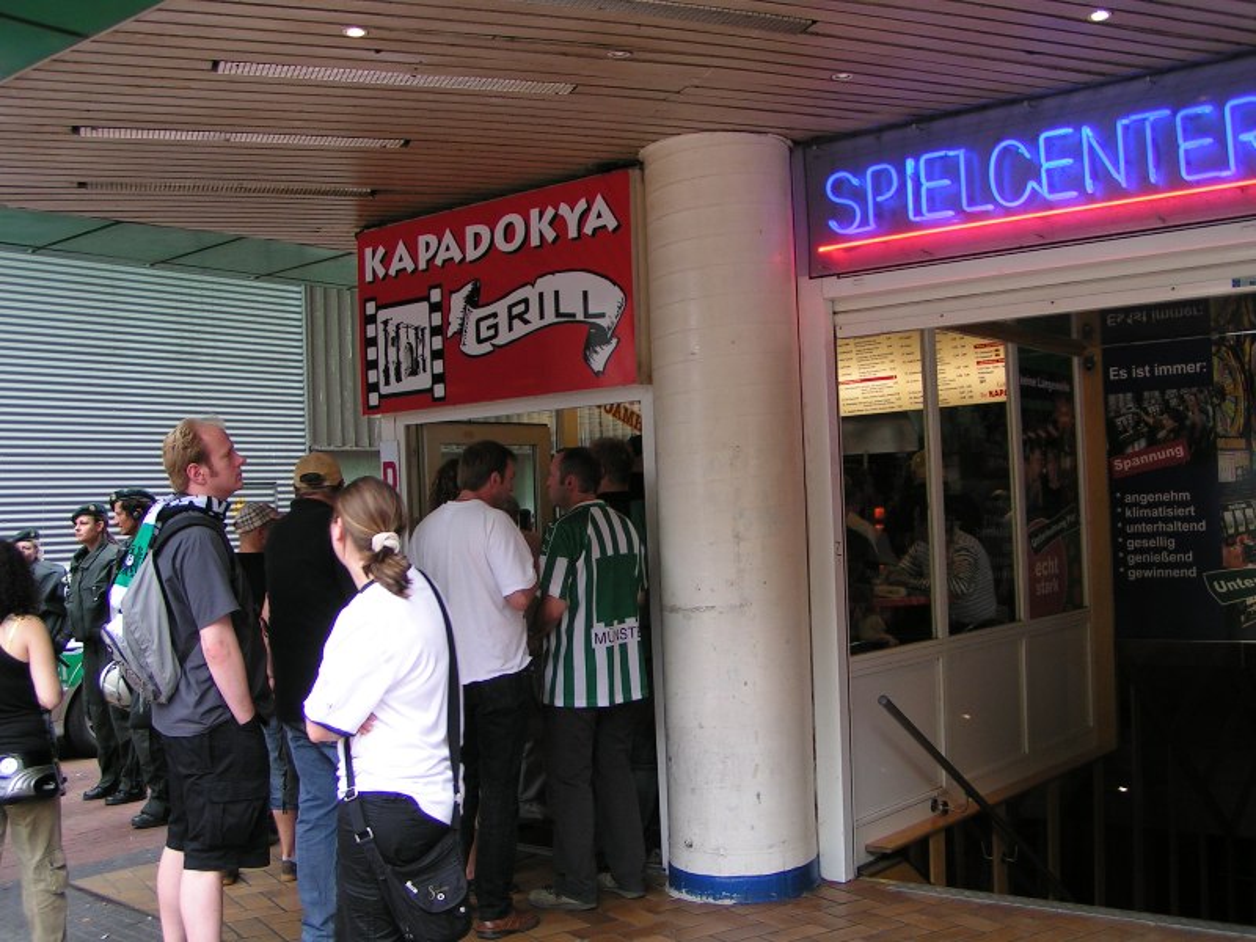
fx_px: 1379
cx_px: 628
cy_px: 471
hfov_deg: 49.0
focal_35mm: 38
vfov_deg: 37.7
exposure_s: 1/50
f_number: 3.5
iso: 50
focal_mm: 5.8
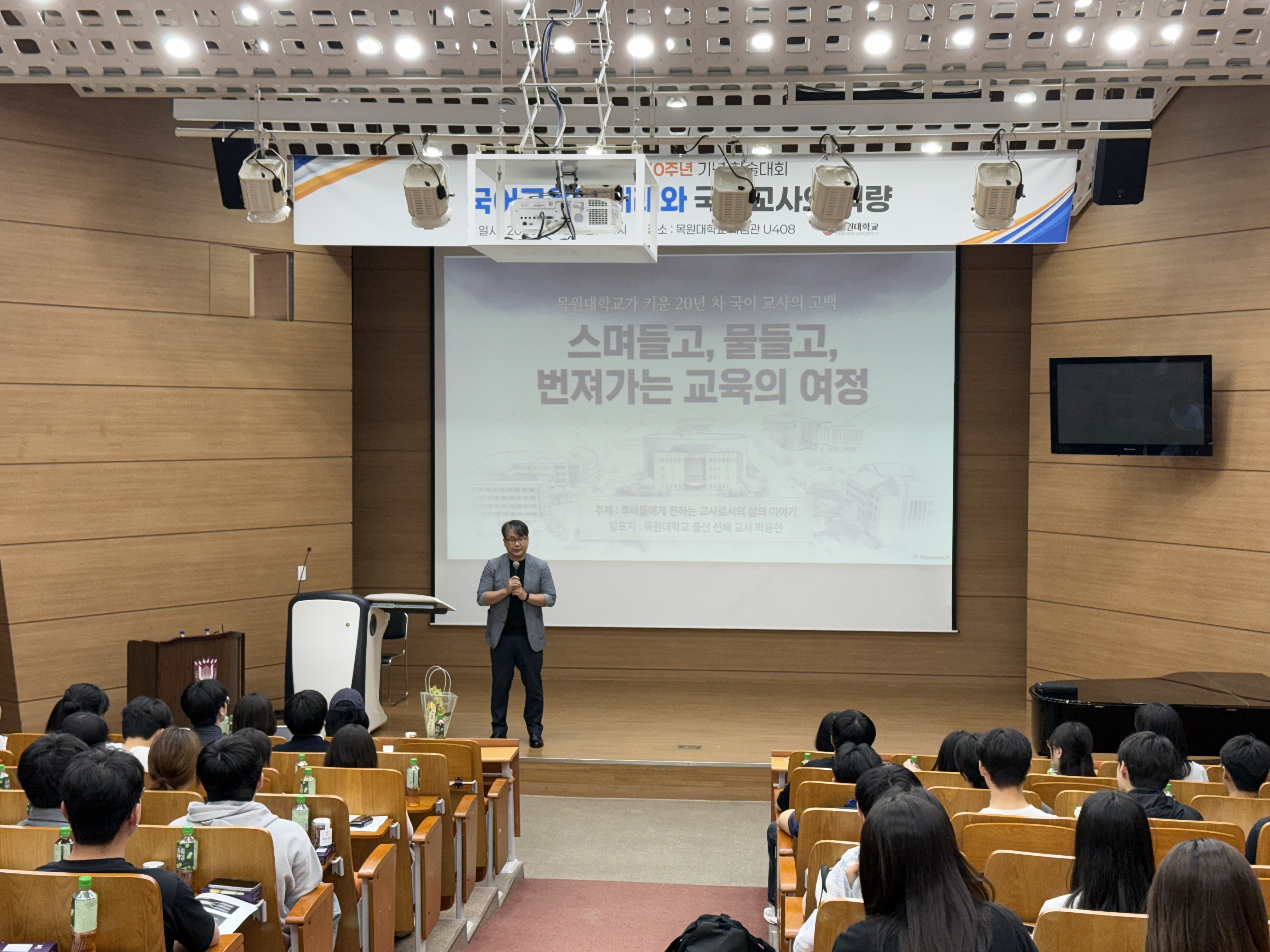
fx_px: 1761
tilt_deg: -2.2
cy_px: 476
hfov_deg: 39.7
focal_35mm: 48
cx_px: 635
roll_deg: -0.6
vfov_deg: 30.3
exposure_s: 1/120
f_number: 1.78
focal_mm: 6.76
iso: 100
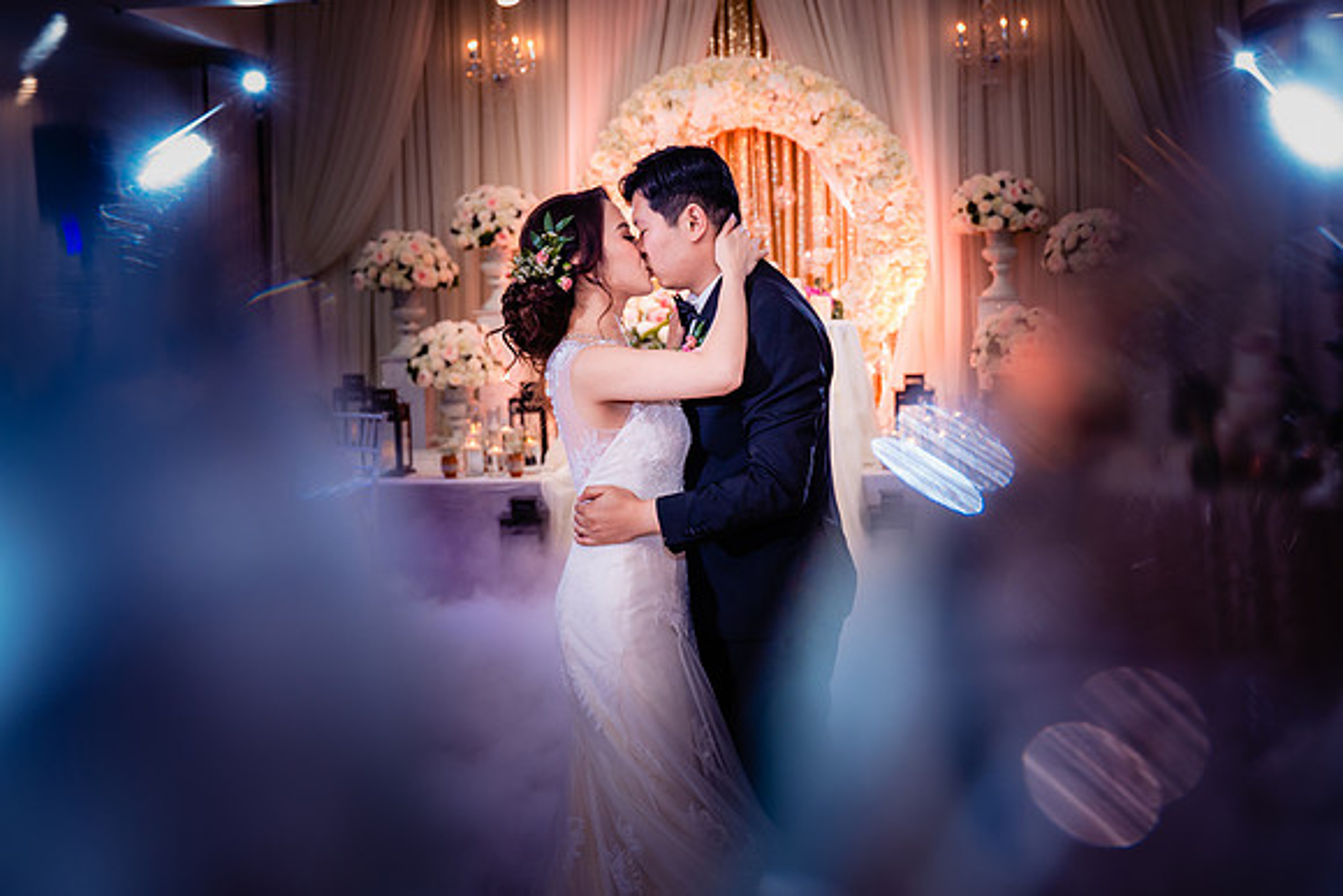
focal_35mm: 38
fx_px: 1427
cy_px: 343
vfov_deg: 34.7
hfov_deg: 50.1
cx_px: 802
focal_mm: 31
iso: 1000
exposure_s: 1/160
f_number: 3.5
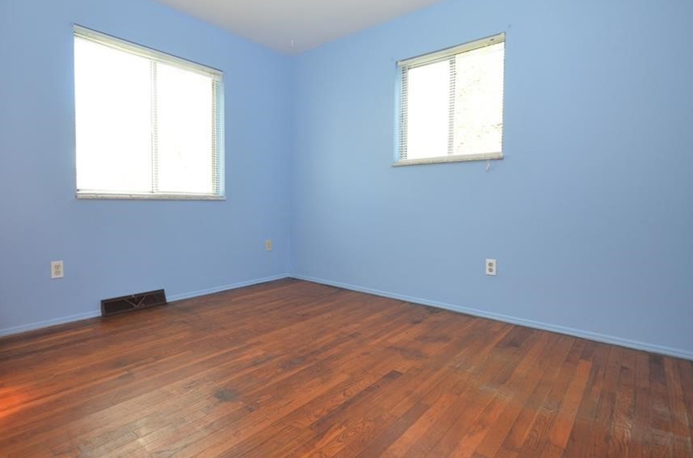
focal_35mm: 18
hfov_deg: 90.0
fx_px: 346
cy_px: 201
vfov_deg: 66.8
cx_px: 323
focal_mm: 10
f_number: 4
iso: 500
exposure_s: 1/60
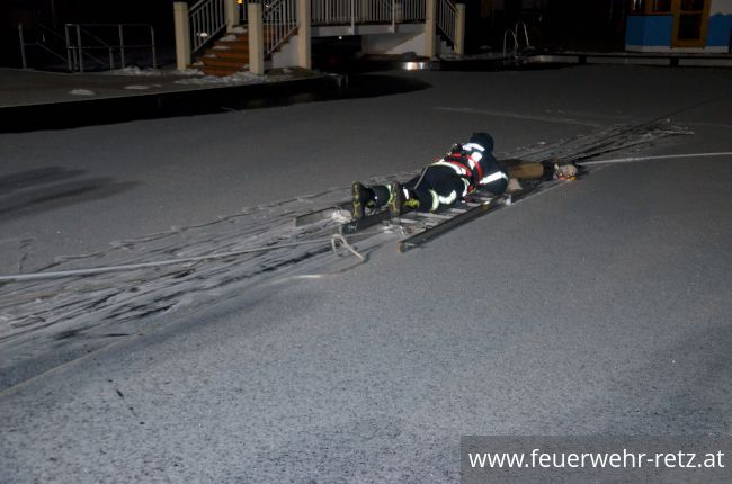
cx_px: 366
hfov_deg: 39.0
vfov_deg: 26.3
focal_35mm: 51
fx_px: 1034
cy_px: 242
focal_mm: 34
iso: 3200
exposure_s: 1/60
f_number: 4.2
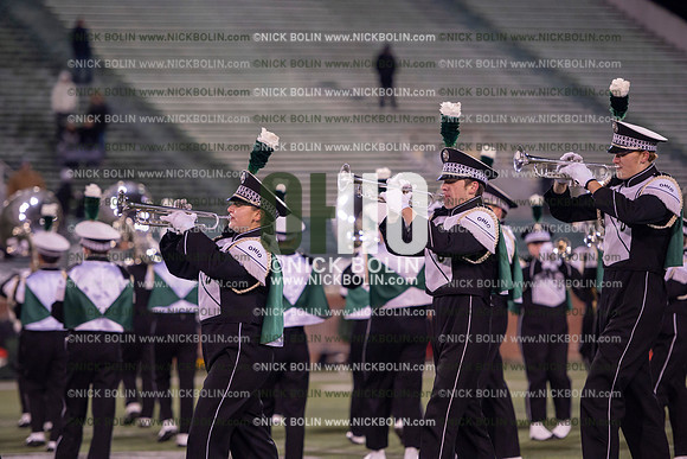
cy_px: 230
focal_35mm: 170
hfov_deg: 12.1
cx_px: 344
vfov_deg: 8.1
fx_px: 3245
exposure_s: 1/1250
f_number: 2.8
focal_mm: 170
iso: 2500
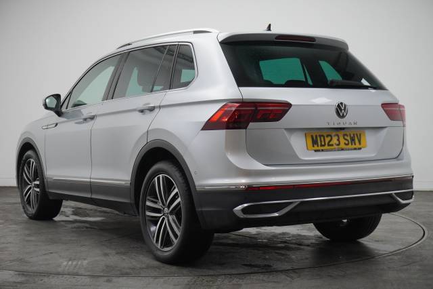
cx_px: 216
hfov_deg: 34.2
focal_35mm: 58
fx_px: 703
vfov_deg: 23.2
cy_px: 144
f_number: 5.6
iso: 2000
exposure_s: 1/200
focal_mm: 39
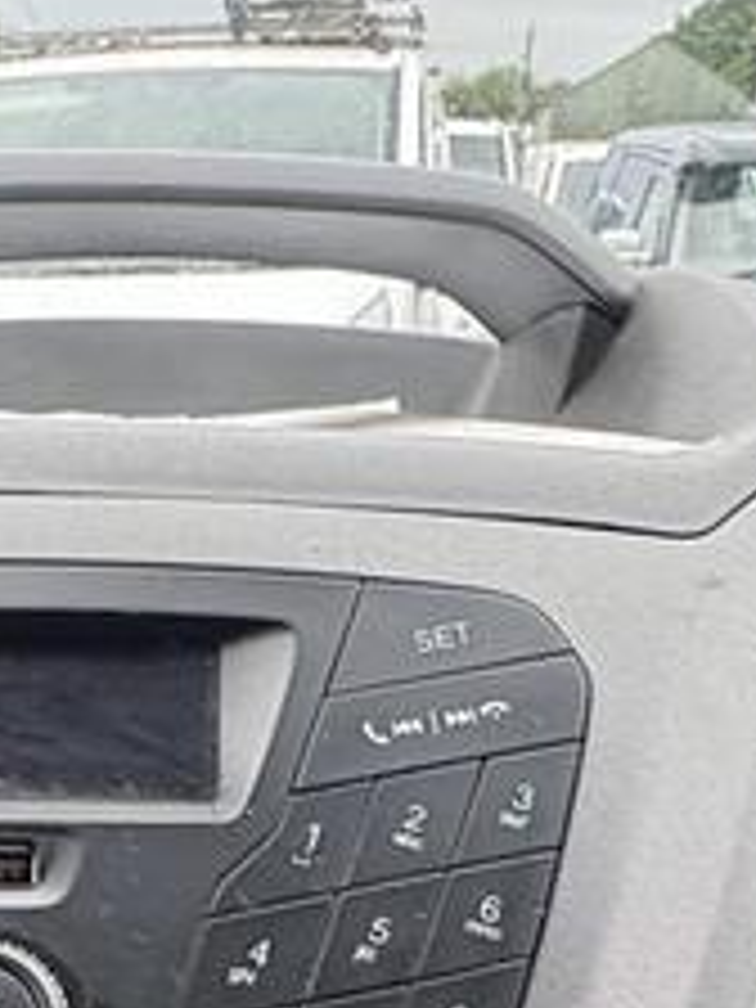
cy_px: 1206
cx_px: 176
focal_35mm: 56
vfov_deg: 29.6
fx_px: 1631
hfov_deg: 25.7
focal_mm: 2.22
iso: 80
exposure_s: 1/139
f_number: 2.2
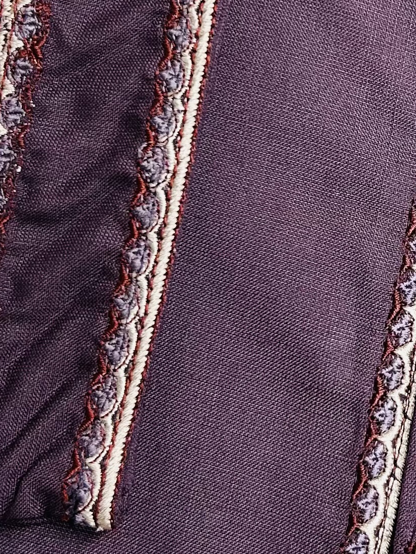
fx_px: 1538
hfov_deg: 14.9
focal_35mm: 96
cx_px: 482
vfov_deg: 20.4
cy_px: 194
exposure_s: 1/100
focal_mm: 5.7
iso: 40
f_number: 1.5
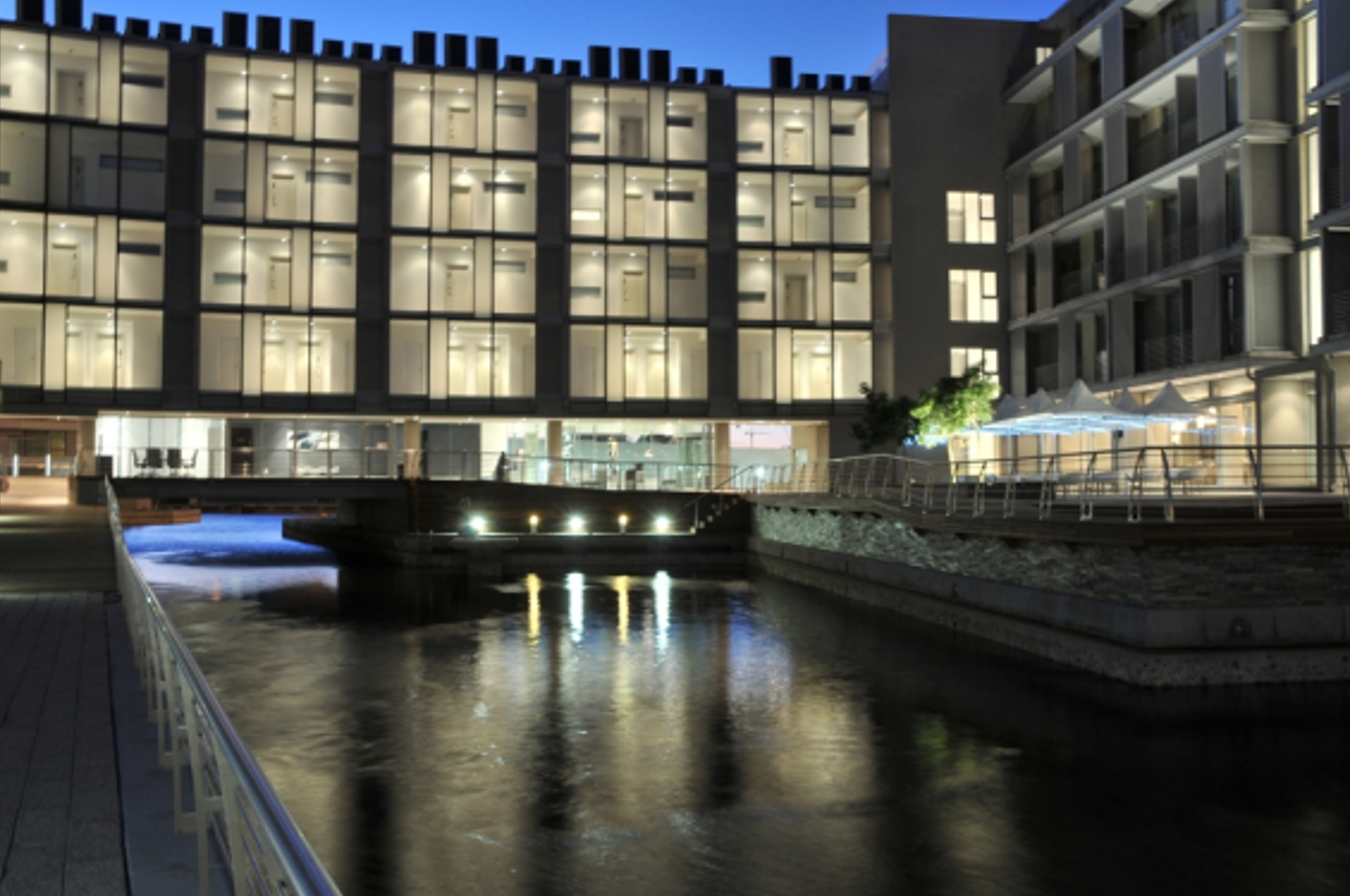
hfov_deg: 54.5
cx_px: 668
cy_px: 435
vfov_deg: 37.7
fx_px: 1311
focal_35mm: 35
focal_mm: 22
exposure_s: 2.5
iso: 200
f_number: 9
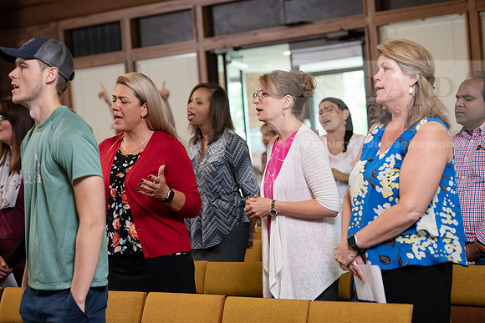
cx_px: 242
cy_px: 162
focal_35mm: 92
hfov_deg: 22.1
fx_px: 1240
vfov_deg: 14.9
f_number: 3.5
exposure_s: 1/200
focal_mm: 92
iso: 2500
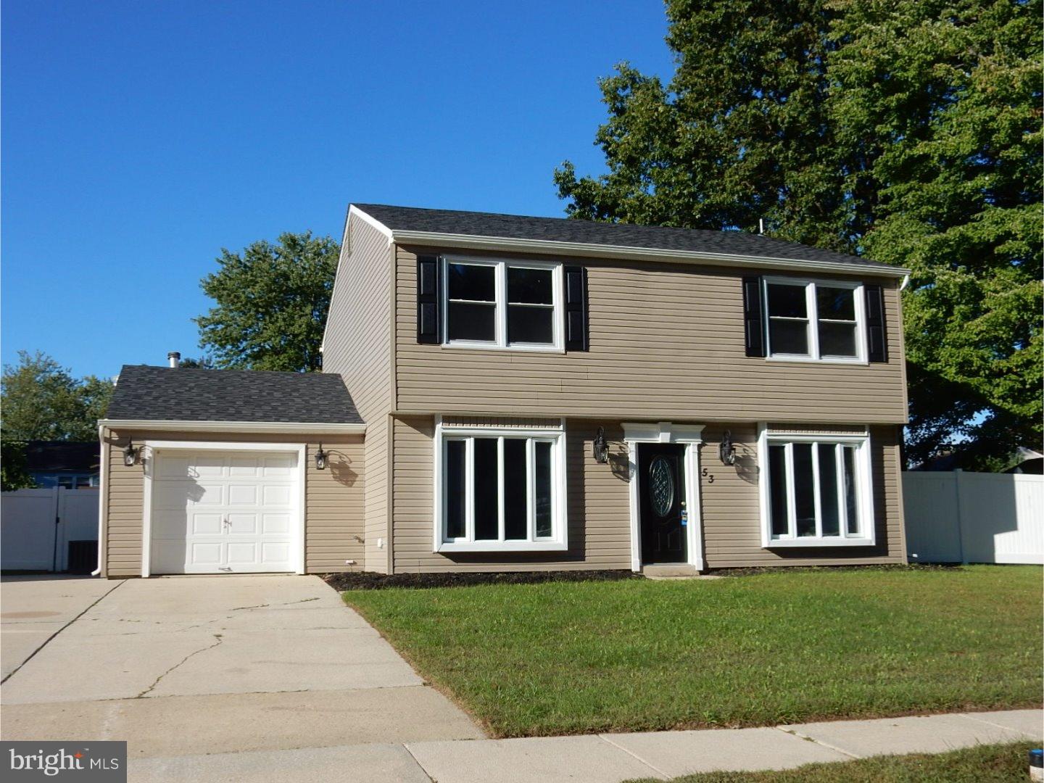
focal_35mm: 36
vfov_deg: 39.7
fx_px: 1086
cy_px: 392
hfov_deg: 51.4
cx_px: 522
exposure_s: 1/1250
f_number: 4
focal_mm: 6.4
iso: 125
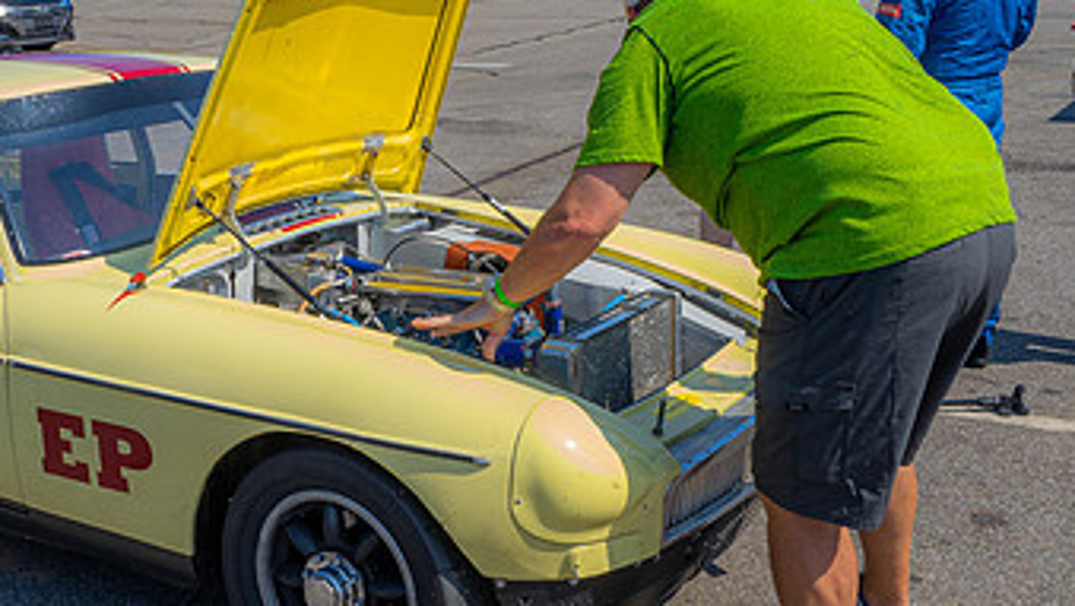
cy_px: 191
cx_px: 394
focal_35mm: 48
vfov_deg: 24.8
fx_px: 1369
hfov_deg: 42.5
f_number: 11
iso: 100
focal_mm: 12
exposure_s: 1/125
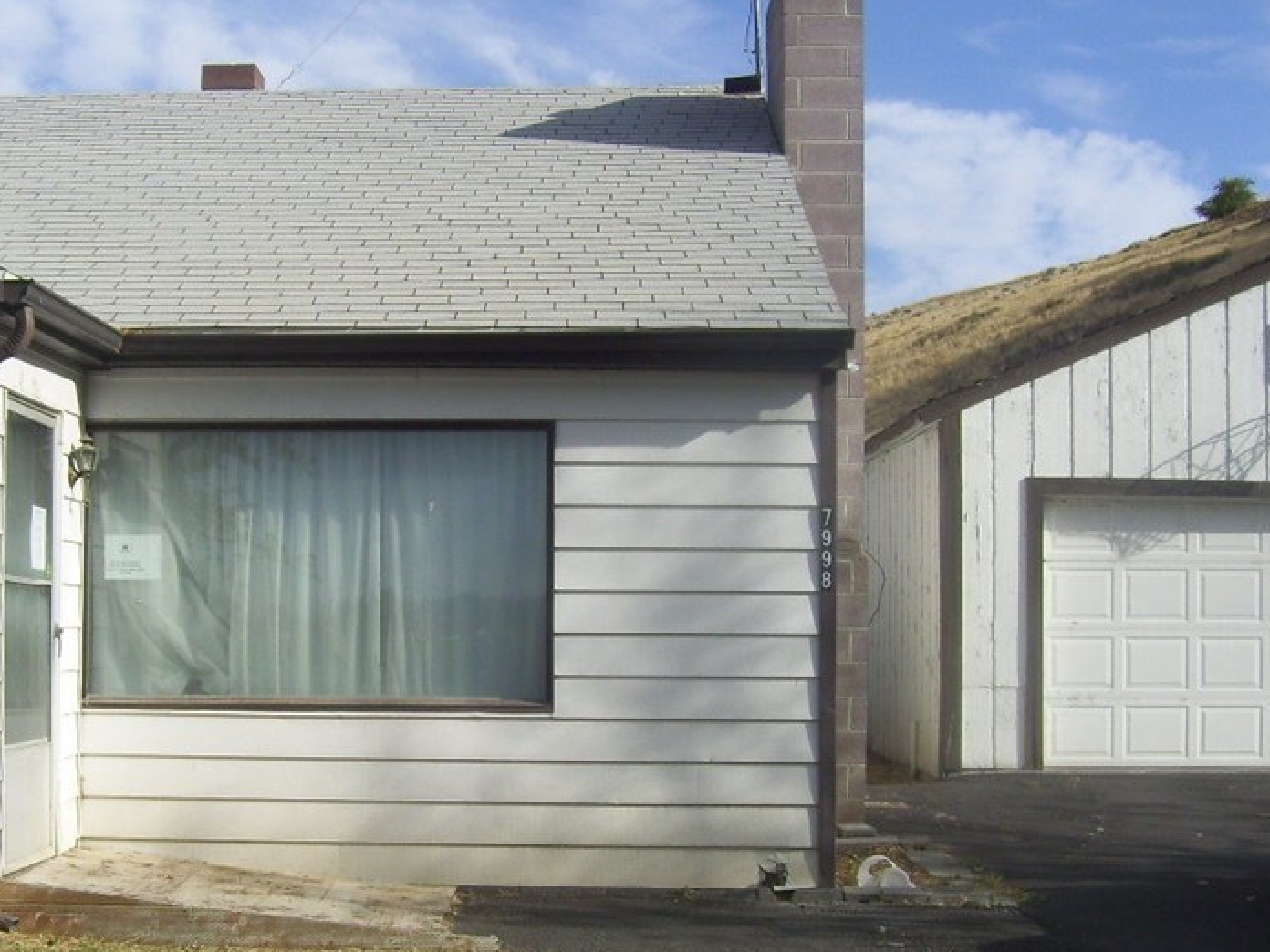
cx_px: 432
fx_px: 1944
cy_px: 611
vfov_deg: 27.4
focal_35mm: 53
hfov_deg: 35.8
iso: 80
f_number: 4.8
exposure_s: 1/640
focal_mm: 6
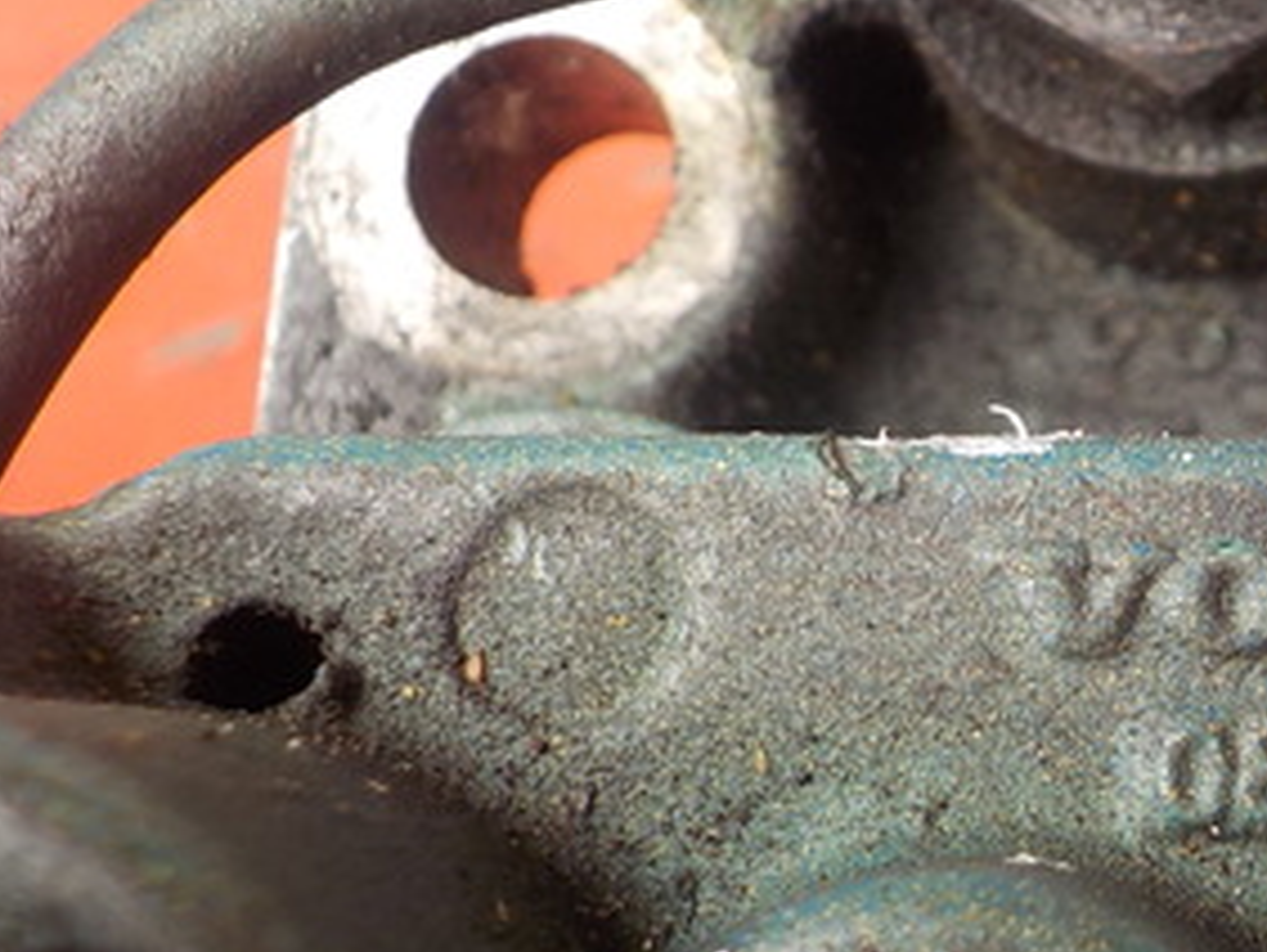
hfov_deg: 27.0
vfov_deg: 21.6
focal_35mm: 68
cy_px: 561
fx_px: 2491
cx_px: 1258
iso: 125
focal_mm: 4.1
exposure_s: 1/60
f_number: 3.3
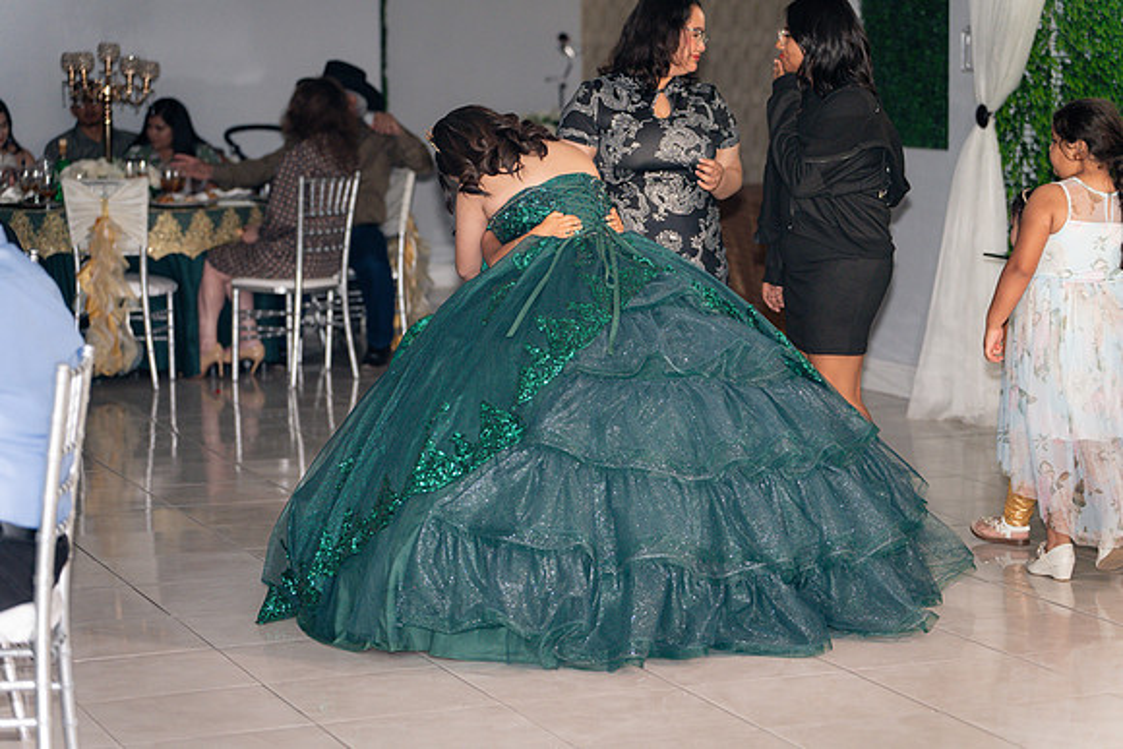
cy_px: 374
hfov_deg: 22.6
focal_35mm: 90
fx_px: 2808
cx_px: 562
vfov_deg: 15.2
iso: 800
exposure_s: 1/250
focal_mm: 90
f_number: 2.8
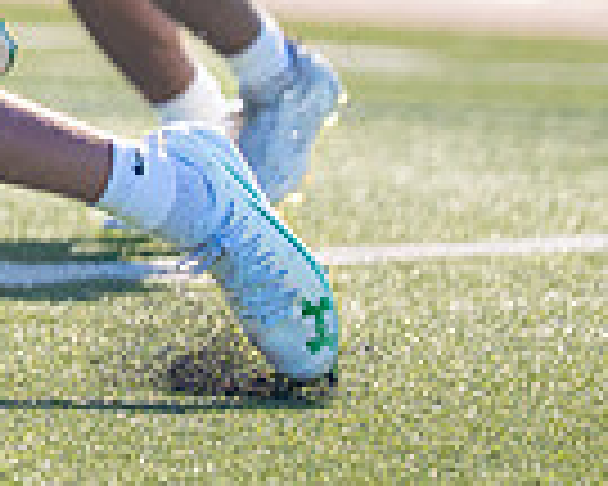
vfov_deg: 1.8
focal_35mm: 877
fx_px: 15781
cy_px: -345
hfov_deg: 2.2
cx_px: -1191
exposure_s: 1/5000
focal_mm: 147
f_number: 2.8
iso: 400
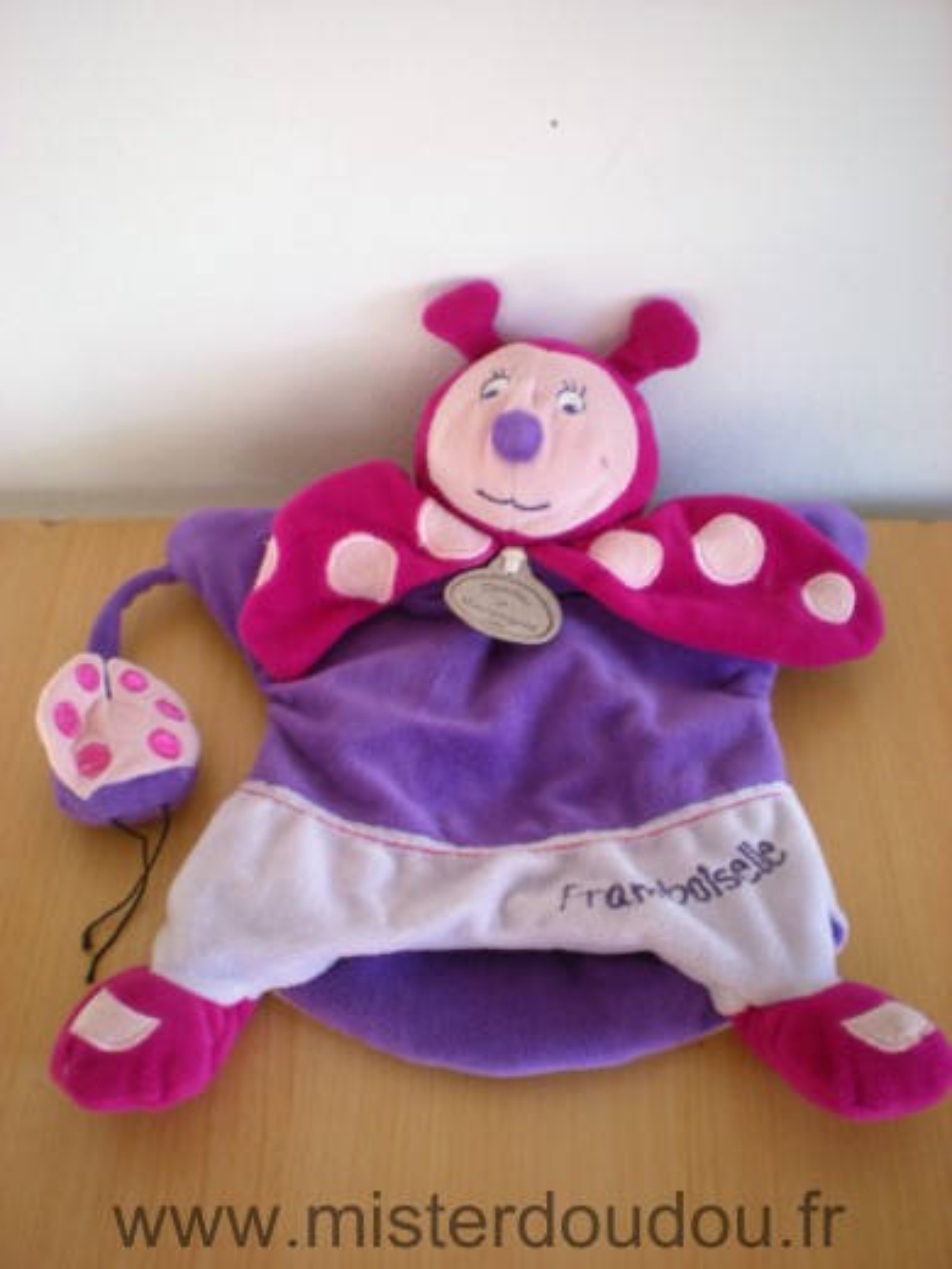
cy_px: 634
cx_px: 476
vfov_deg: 49.0
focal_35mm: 38
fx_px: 1393
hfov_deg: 37.7
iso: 123
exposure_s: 1/56
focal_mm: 6.3
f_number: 3.1
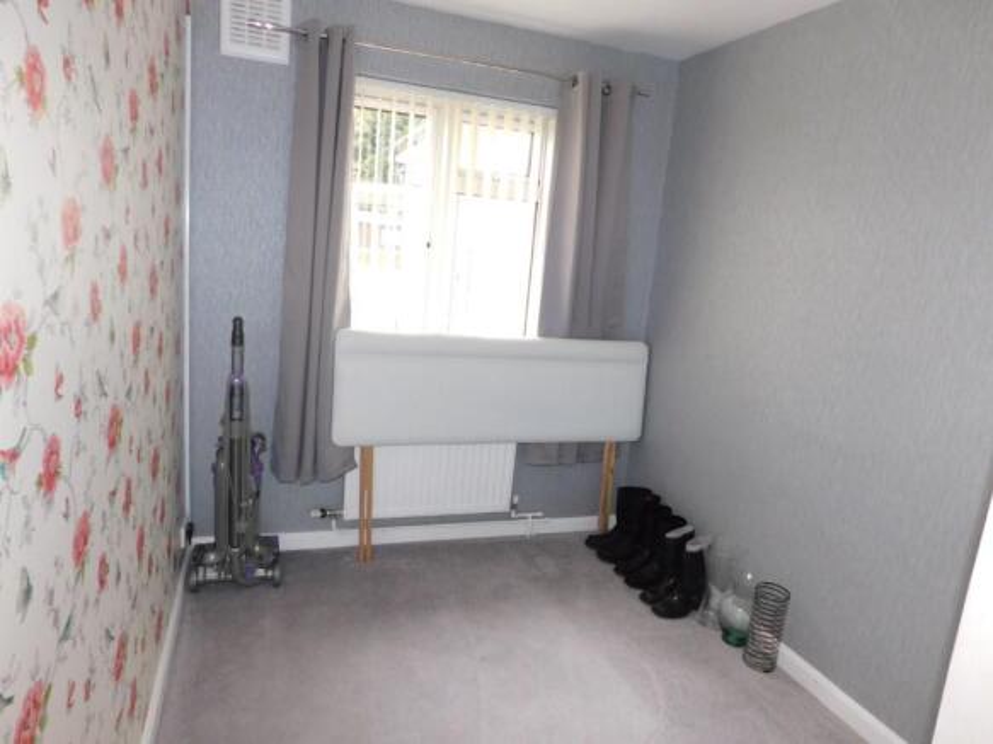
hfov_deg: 73.9
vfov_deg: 58.9
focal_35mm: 23
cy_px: 372
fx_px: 660
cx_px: 496
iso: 200
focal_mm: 4
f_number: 3
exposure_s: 1/30
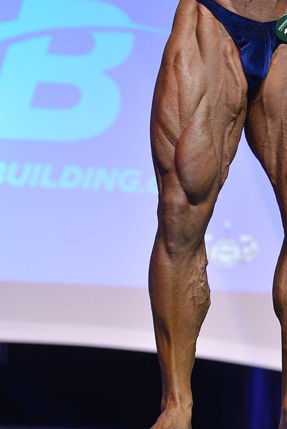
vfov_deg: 11.5
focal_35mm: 178
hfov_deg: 7.7
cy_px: 64
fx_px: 2125
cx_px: 240
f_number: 3.2
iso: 800
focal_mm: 86
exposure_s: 1/125
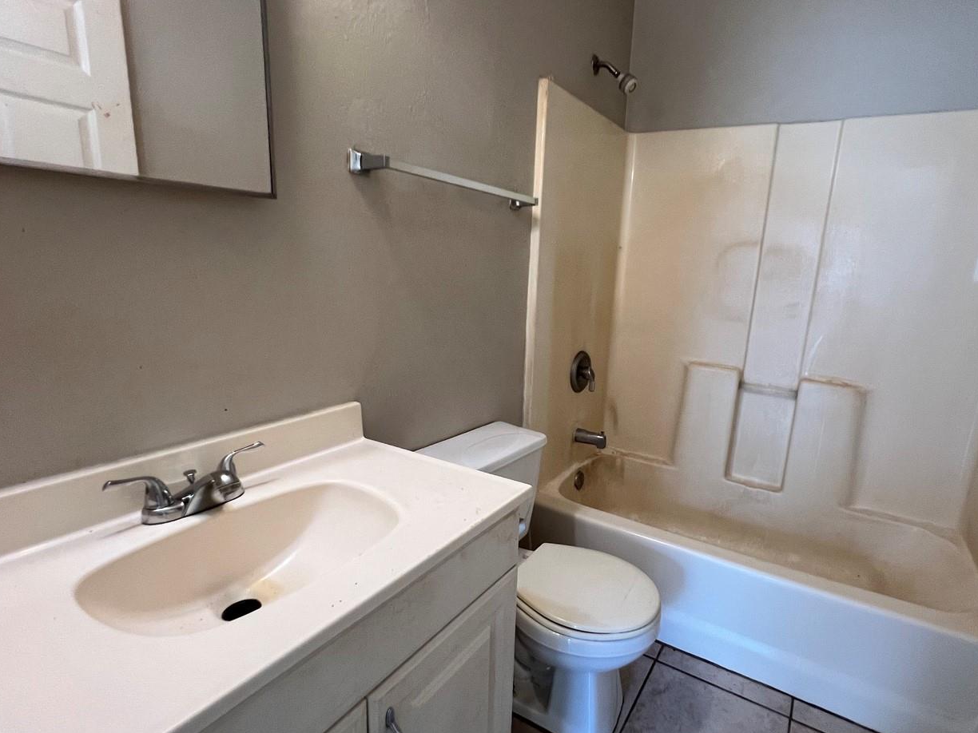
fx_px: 480
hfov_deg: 90.5
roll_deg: -3.1
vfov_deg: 74.7
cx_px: 552
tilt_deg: -13.3
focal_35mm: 17
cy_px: 377
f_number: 1.8
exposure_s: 1/120
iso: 250
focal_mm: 1.57
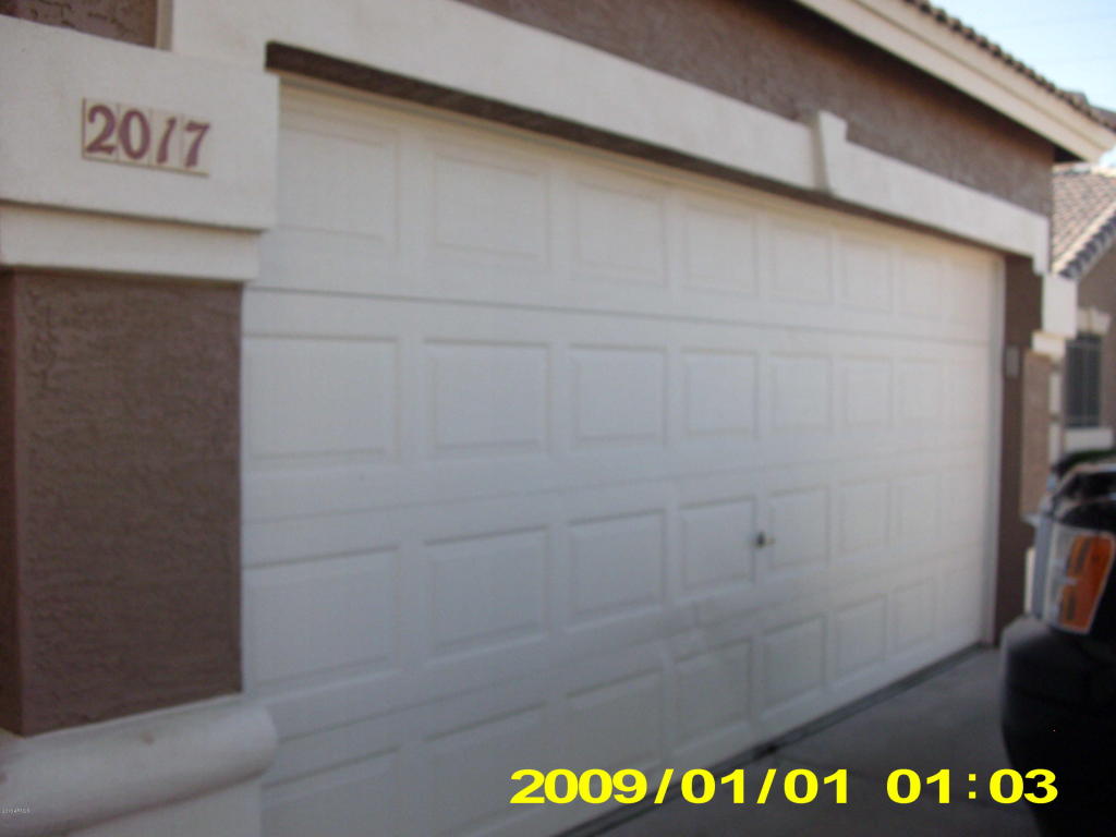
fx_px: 1225
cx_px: 558
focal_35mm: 38
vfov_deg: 37.7
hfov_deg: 49.0
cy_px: 418
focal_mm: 6.3
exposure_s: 1/105
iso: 125
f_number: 7.8
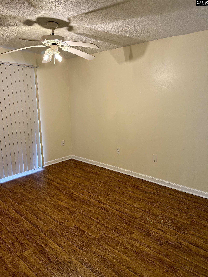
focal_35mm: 24
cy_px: 138
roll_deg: +1.2
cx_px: 104
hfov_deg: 56.8
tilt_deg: -10.5
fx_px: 192
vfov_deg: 71.6
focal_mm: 6.76
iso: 200
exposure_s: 1/60
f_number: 1.78
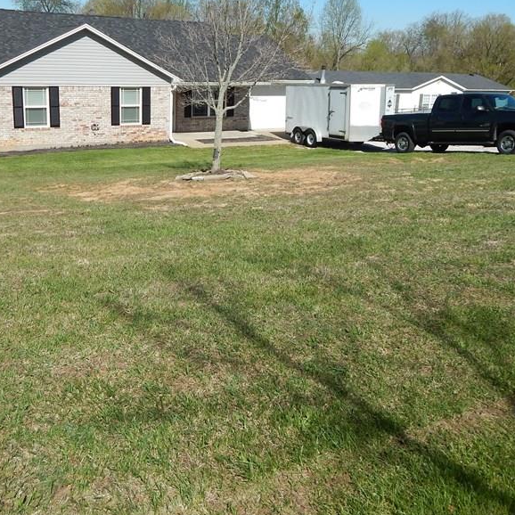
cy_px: 192
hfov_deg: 46.0
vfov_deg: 45.6
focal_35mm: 36
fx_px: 606
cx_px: 233
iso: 125
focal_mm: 4
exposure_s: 1/500
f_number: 6
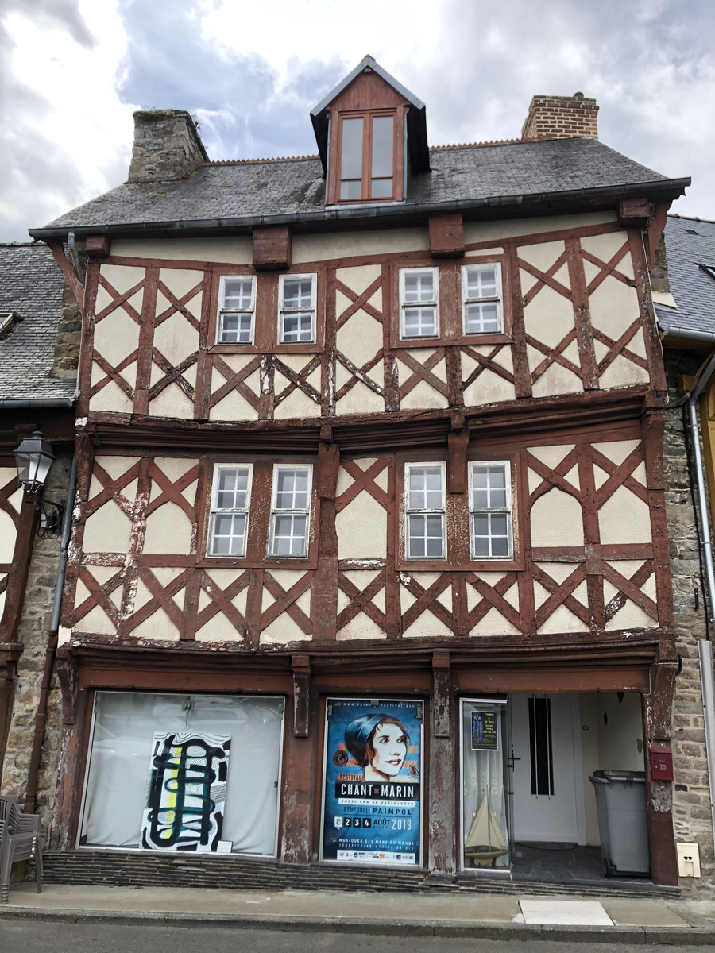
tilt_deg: +17.2
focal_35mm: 28
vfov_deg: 63.4
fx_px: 771
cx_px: 358
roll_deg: -1.7
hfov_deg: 49.7
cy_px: 476
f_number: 1.8
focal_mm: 4
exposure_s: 1/810
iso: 20
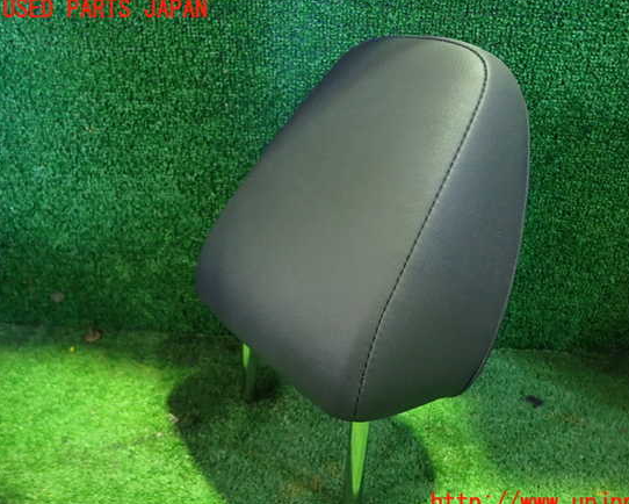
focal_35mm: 27
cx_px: 345
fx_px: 503
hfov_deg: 63.9
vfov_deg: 53.2
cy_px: 257
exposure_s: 1/20
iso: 800
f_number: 2
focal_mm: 4.5
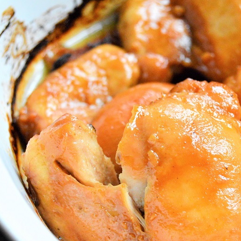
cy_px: 137
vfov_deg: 27.3
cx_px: 133
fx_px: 496
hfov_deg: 27.3
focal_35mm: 63
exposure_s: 1/200
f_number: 4.5
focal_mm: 28
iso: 3200
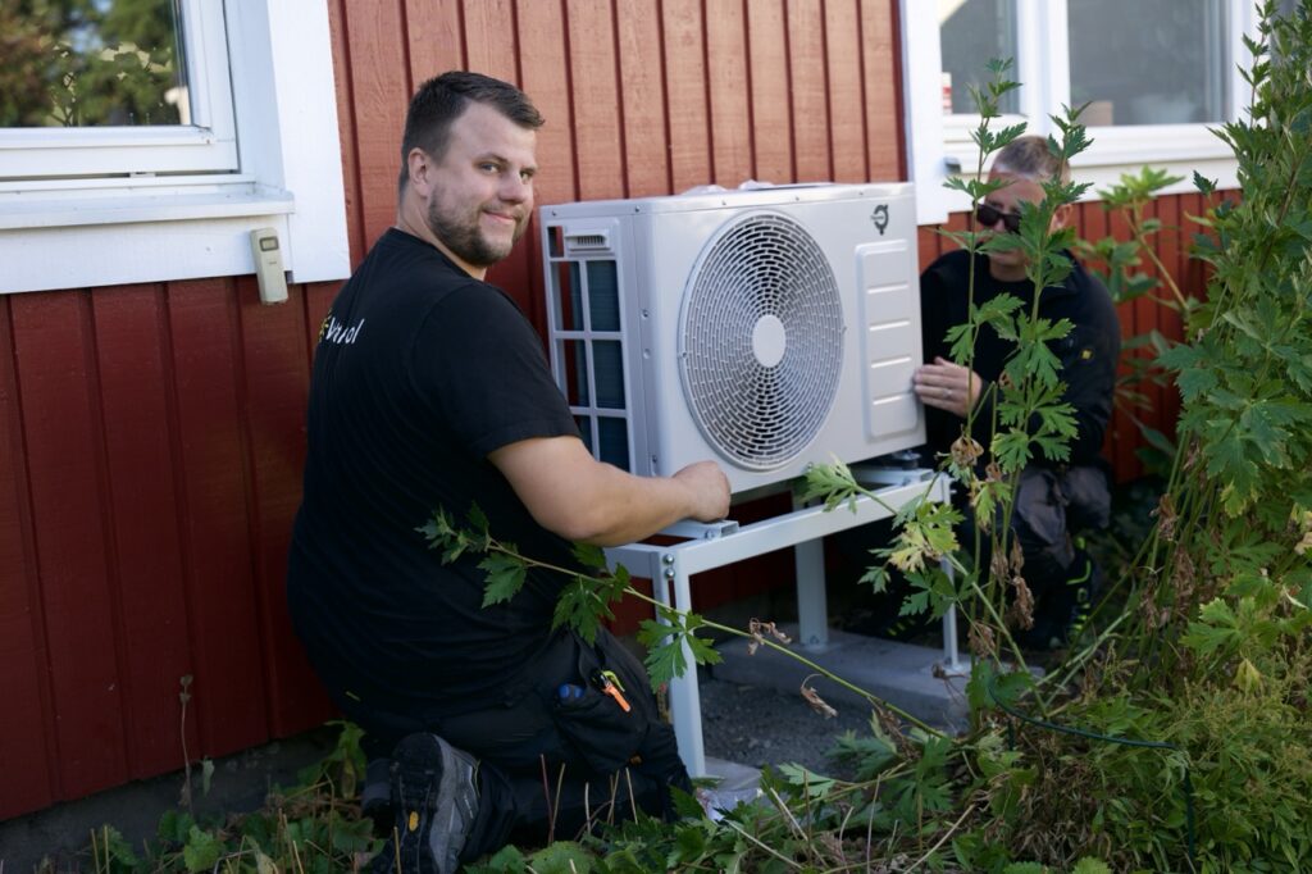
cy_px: 437
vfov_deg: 29.8
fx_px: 1639
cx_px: 656
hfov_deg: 43.6
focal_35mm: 45
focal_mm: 45
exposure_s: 1/160
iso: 100
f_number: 2.8
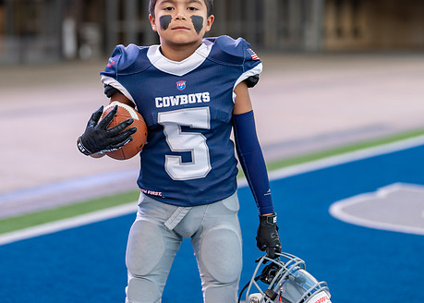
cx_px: 196
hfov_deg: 23.9
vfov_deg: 17.2
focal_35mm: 83
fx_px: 1000
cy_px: 101
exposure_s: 1/400
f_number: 1.2
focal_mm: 50
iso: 200
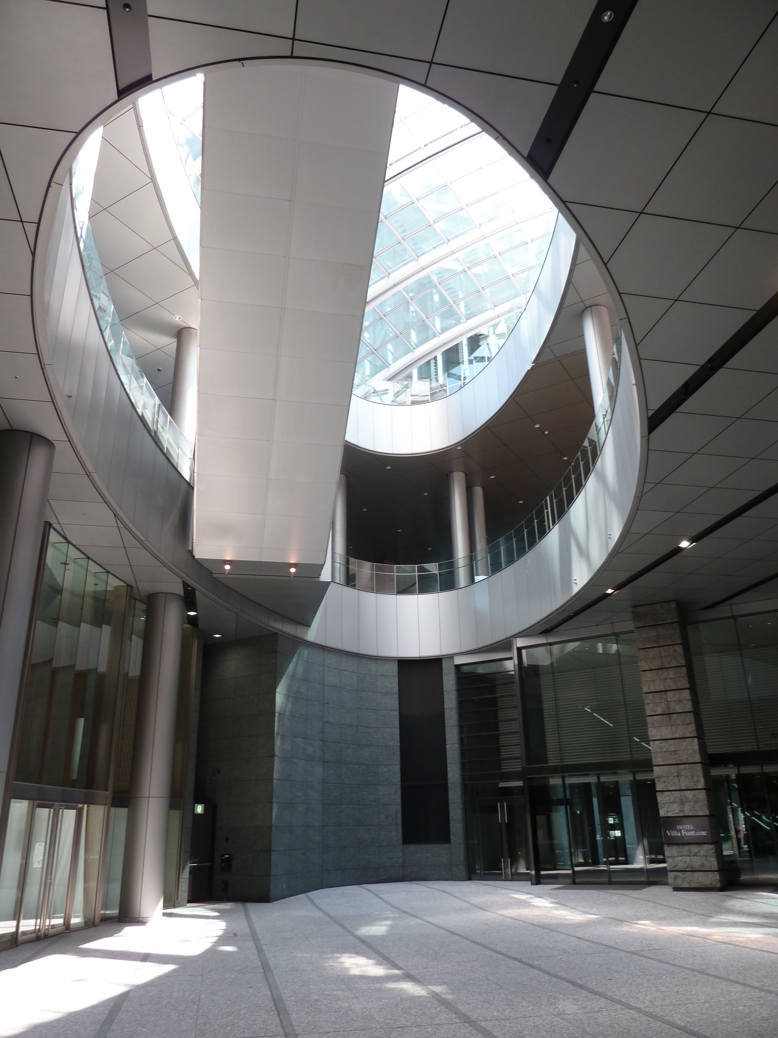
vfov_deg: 69.4
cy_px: 519
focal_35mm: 25
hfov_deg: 54.9
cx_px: 389
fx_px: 749
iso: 80
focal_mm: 4.1
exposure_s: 1/40
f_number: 3.3
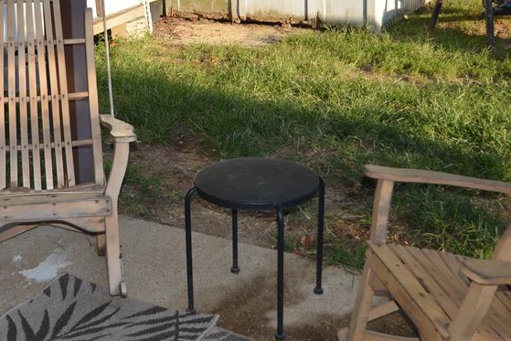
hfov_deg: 36.1
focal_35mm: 55
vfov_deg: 24.4
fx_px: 781
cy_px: 91
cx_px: 195
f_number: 4.5
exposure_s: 1/200
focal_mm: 20
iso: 100
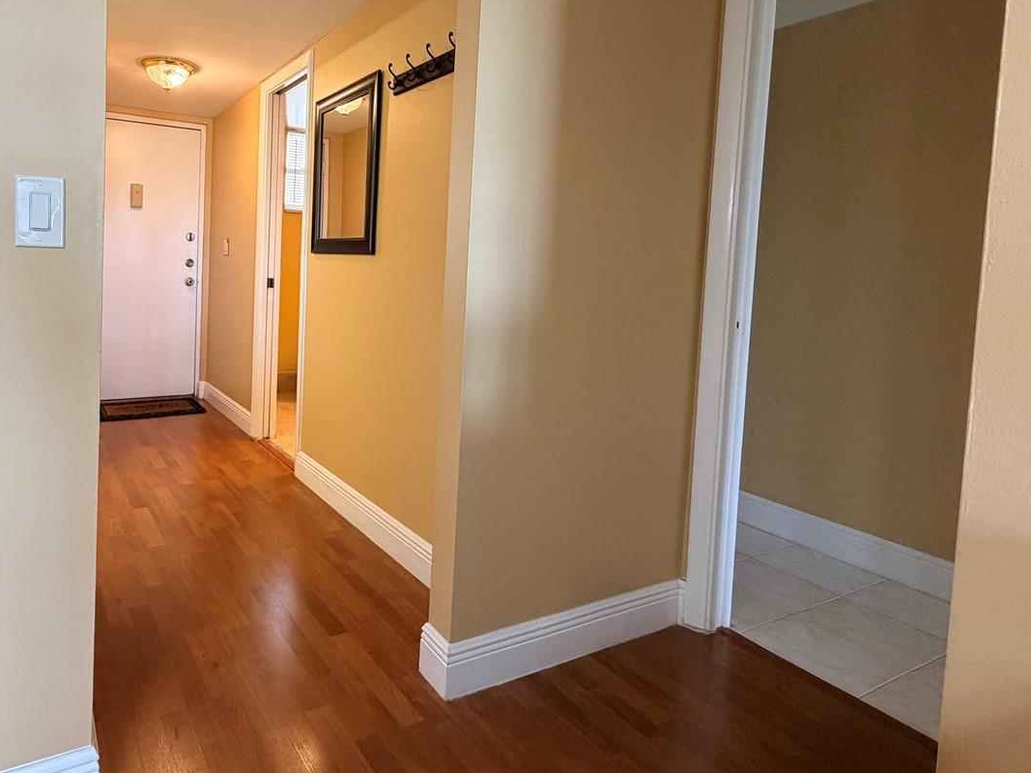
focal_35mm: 21
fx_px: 625
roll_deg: -2.2
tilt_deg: -3.7
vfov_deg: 62.7
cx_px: 328
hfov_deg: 76.0
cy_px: 297
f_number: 2.2
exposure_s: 1/60
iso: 250
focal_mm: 2.22
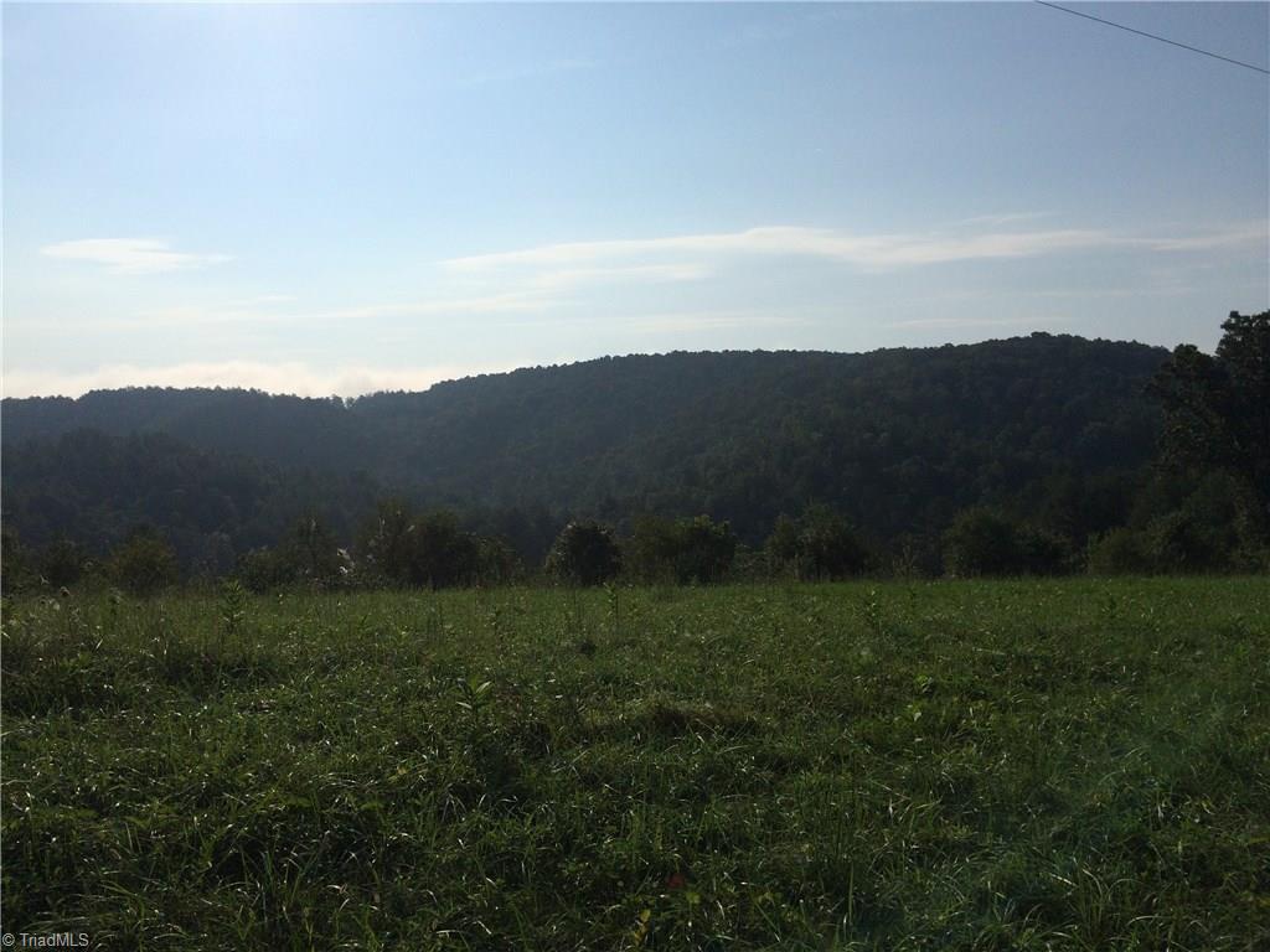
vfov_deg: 48.2
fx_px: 1064
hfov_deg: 61.7
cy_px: 476
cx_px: 635
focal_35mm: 29
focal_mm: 4.15
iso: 40
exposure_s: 1/13699
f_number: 2.2
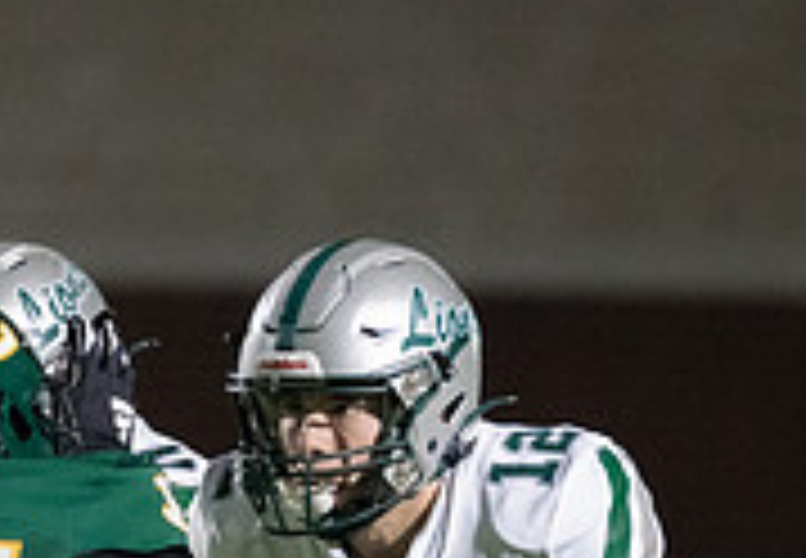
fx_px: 24360
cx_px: 529
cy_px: 976
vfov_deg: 1.3
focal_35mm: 1075
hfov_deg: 1.9
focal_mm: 200
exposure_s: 1/1250
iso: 4000
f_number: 2.8
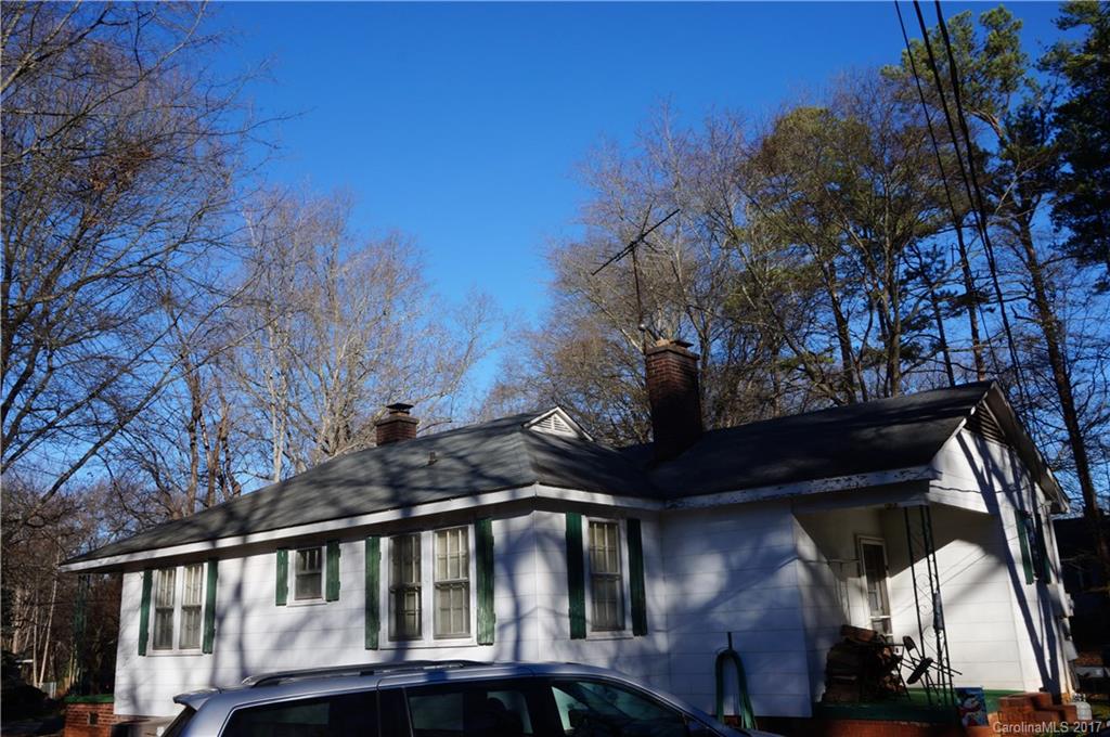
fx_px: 970
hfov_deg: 59.6
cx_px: 555
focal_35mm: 32
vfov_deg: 41.6
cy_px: 368
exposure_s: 1/125
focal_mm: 21
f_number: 16
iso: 200
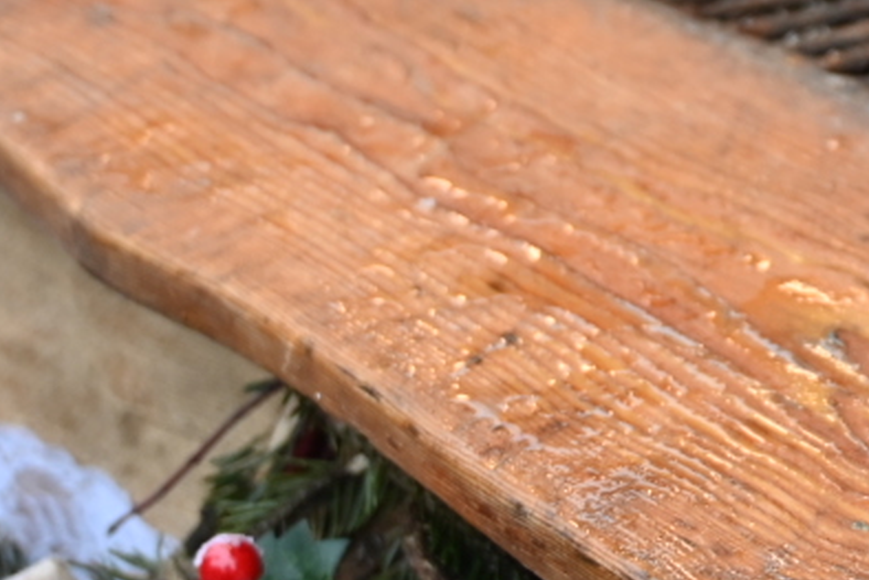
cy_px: -157
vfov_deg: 9.1
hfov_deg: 13.2
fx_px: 3574
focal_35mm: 148
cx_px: 1226
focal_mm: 36
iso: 400
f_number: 4
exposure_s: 1/250
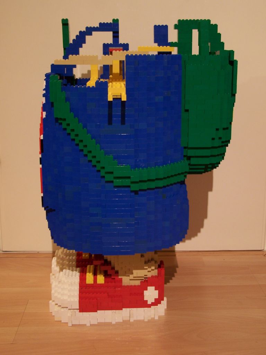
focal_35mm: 51
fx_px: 523
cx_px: 133
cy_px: 178
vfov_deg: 37.5
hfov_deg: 28.6
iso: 80
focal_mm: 8.5
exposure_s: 1/2
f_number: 3
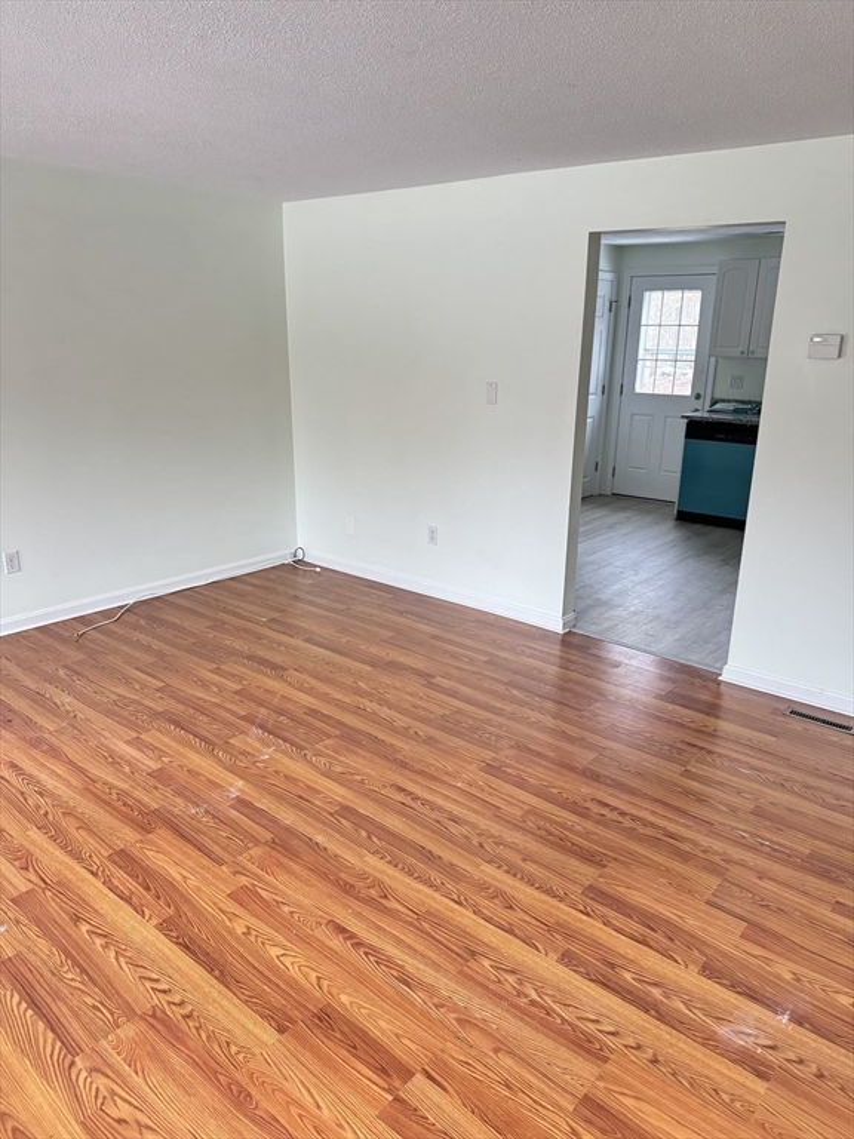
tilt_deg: -17.4
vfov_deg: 71.6
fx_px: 789
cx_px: 427
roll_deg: +0.0
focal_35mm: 24
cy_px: 570
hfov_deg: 56.8
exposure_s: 1/60
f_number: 1.78
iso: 500
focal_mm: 6.76
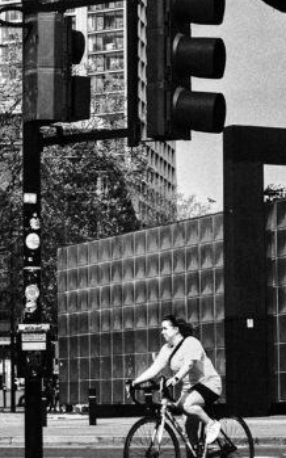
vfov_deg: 15.1
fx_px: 1722
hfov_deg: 9.4
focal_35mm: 138
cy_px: 215
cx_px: 332
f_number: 8
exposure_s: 1/800
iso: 320
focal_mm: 27
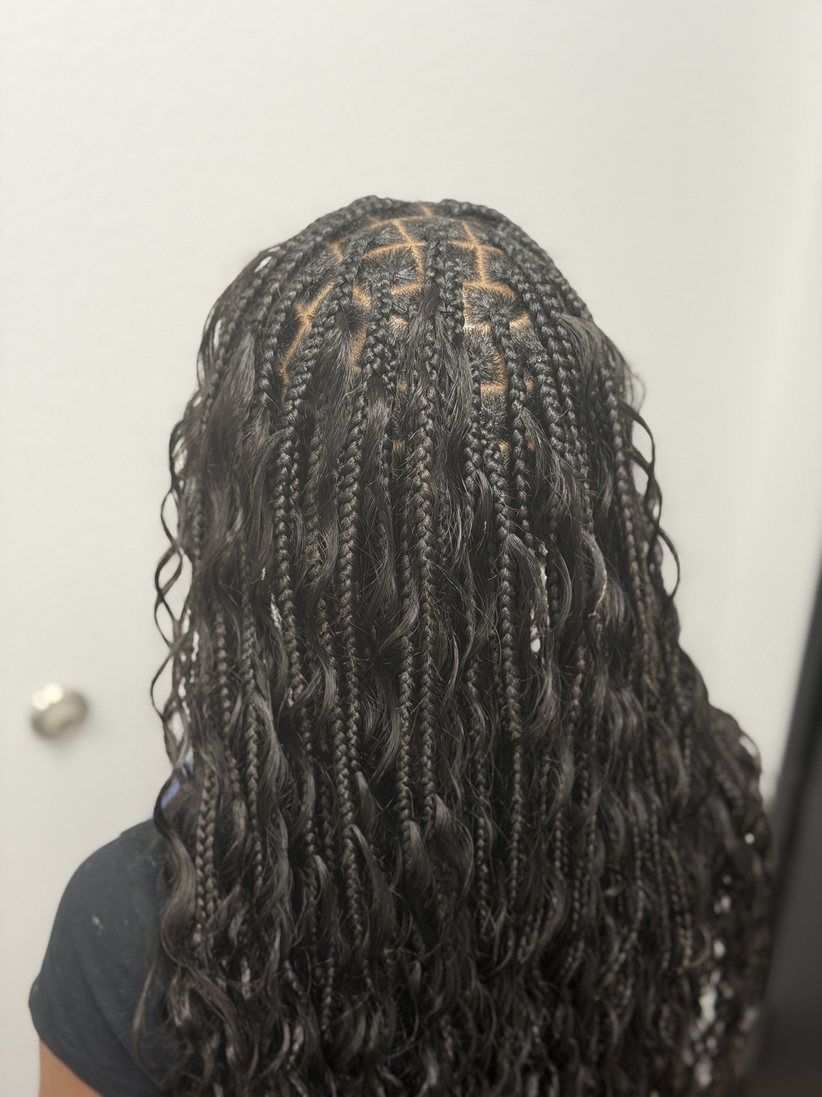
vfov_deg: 39.7
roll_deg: -1.8
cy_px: 548
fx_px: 1520
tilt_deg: -32.5
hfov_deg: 30.3
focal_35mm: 48
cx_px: 411
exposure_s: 1/60
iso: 125
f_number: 1.78
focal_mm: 6.76
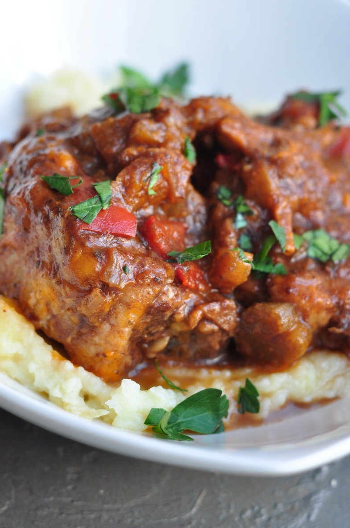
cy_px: 243
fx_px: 1390
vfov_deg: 21.5
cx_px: 170
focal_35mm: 95
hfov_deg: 14.4
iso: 320
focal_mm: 50
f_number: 4
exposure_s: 1/80
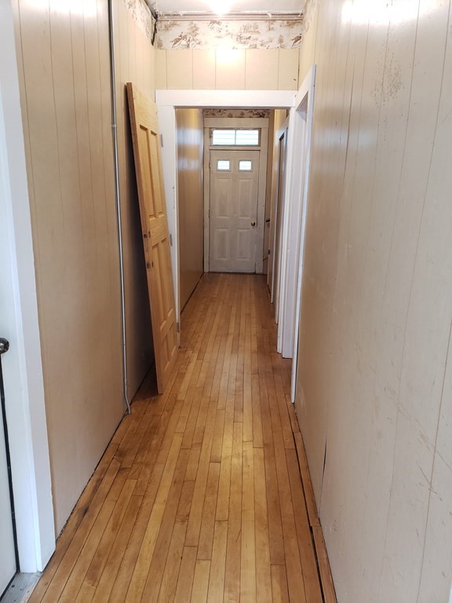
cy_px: 302
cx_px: 226
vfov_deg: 67.3
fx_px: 453
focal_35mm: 26
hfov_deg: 53.1
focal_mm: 4.3
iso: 250
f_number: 2.4
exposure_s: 1/24
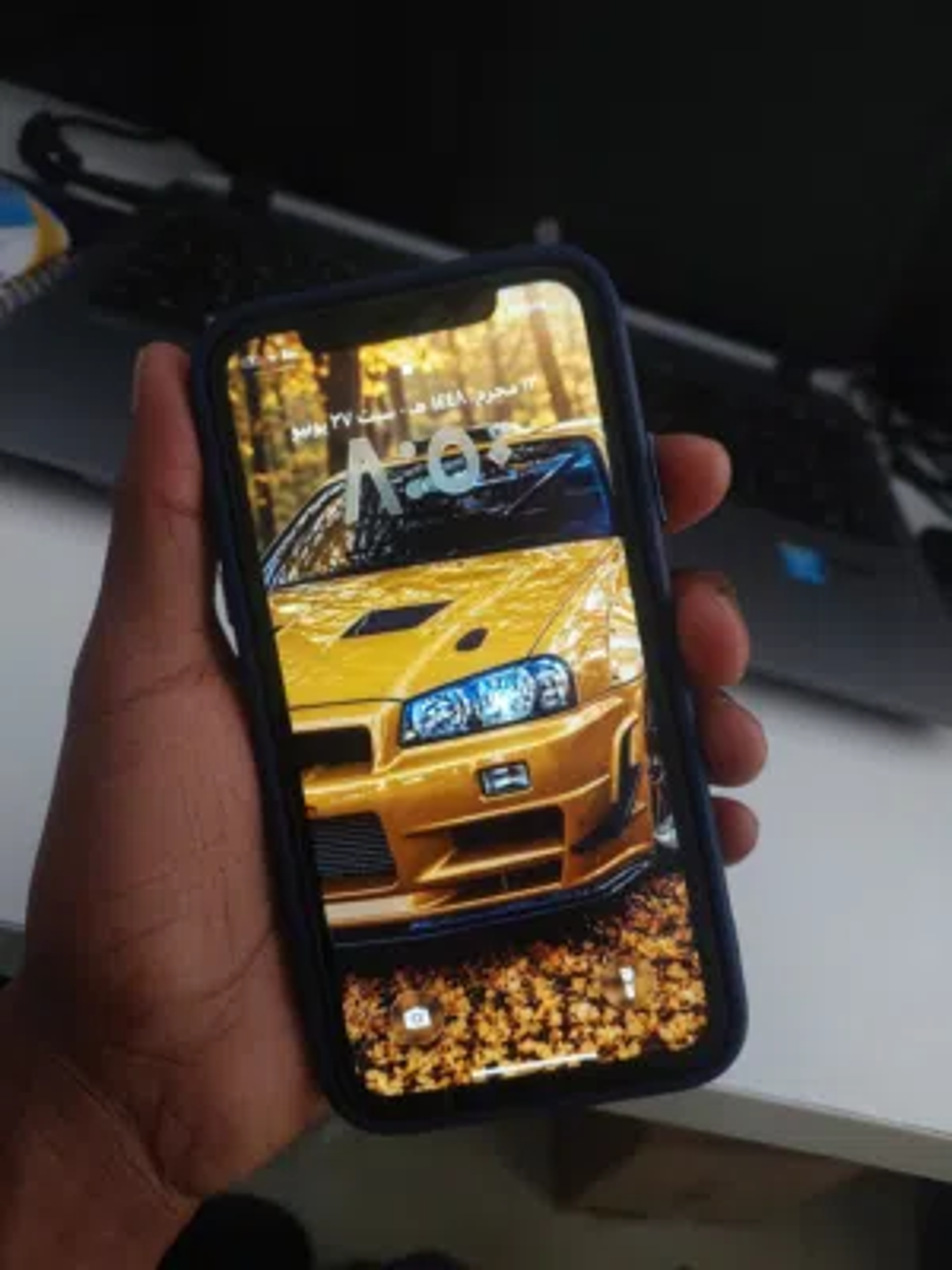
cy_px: 635
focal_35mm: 23
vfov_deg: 73.9
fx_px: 843
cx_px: 476
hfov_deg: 58.9
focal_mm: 5.06
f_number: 1.8
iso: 320
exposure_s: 1/50
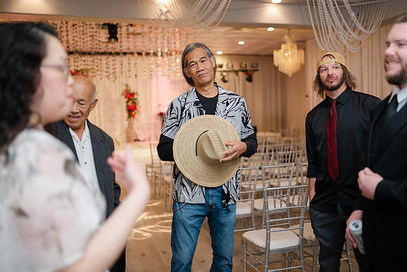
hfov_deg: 54.4
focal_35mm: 35
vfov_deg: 37.9
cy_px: 136
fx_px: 396
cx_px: 204
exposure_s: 1/160
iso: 400
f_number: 1.4
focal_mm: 35
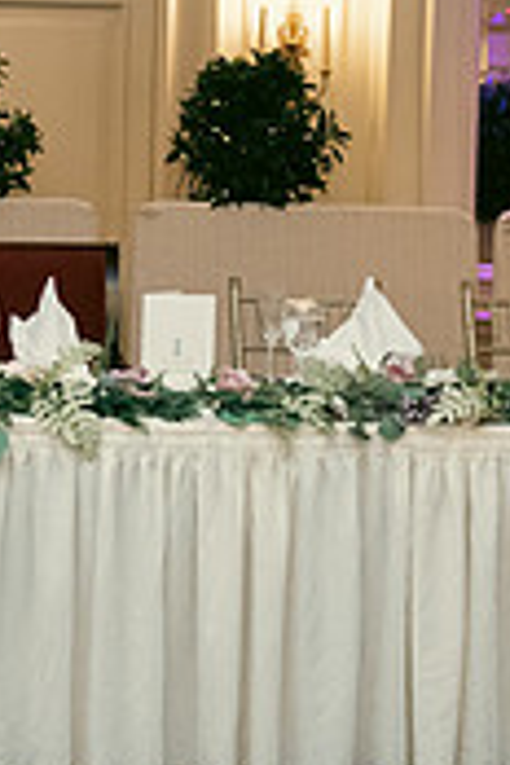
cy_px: 266
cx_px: -97
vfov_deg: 25.3
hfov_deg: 16.4
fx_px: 1700
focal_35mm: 80
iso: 640
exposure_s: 1/160
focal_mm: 24
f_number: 3.5
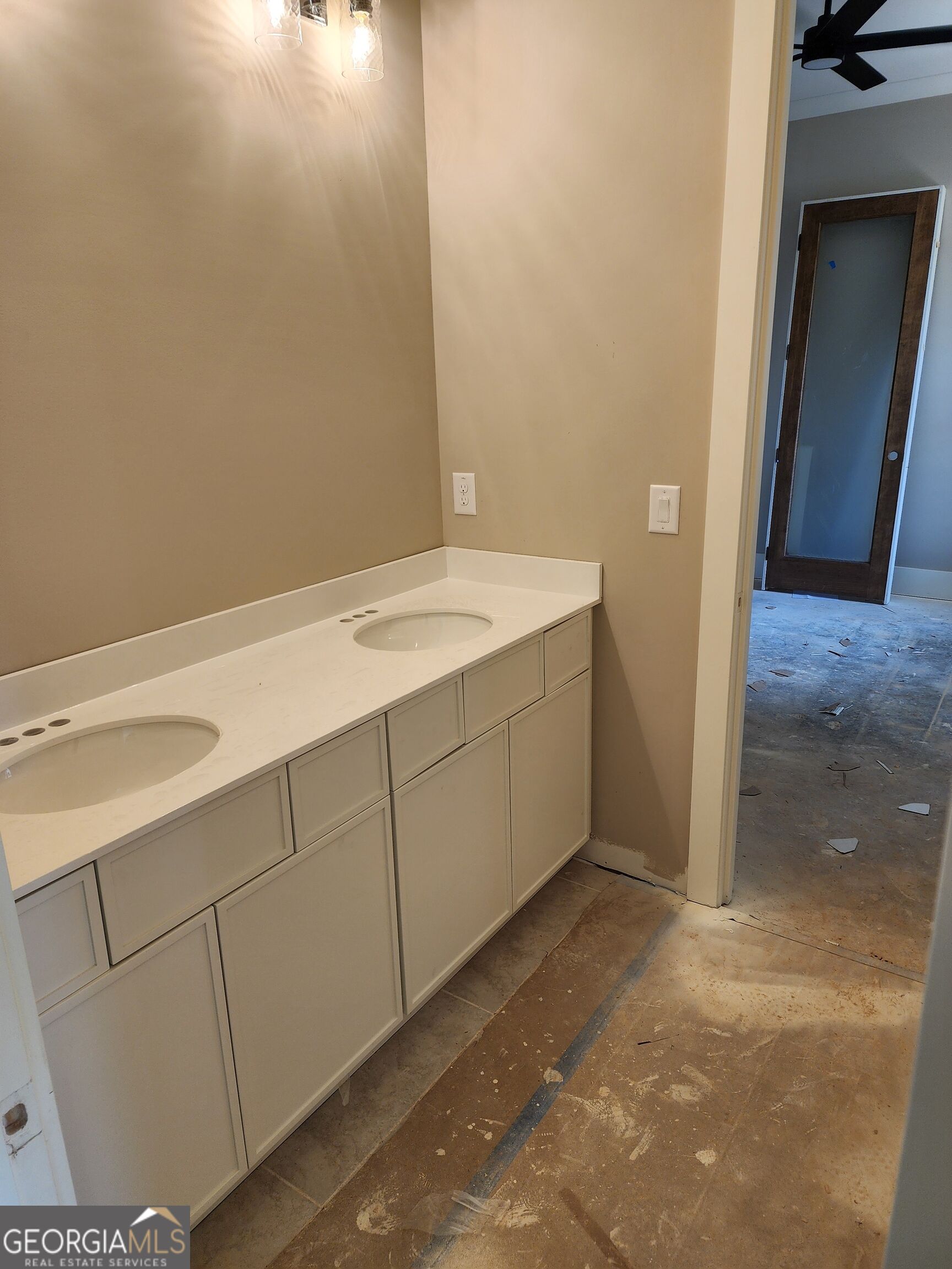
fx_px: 843
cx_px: 476
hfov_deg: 58.9
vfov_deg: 73.9
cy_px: 634
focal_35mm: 23
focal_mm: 6.4
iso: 80
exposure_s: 1/120
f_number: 1.8
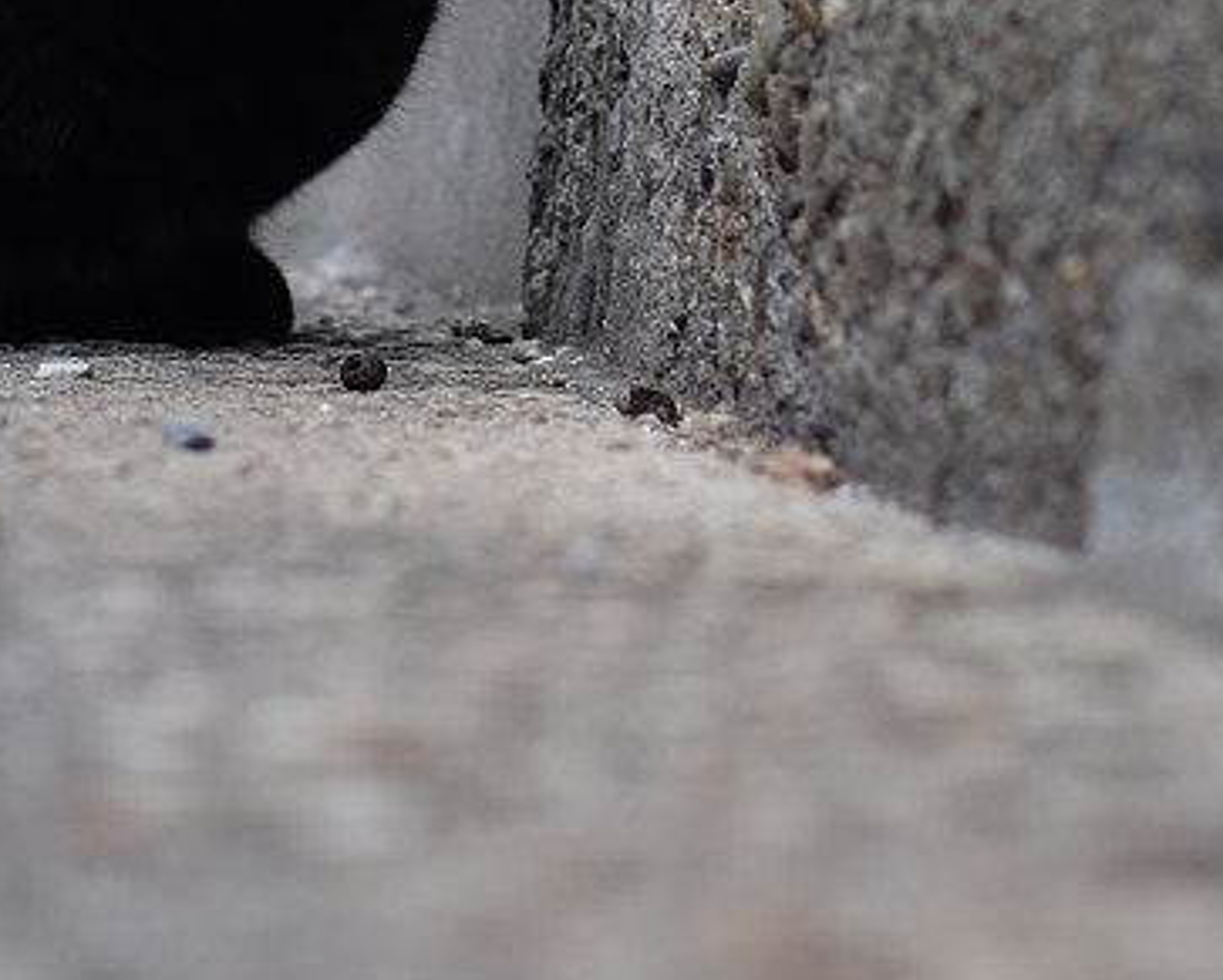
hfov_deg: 8.8
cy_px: -421
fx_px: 7933
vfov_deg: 7.0
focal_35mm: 219
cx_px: 108
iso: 200
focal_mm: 35
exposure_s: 1/150
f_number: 3.2
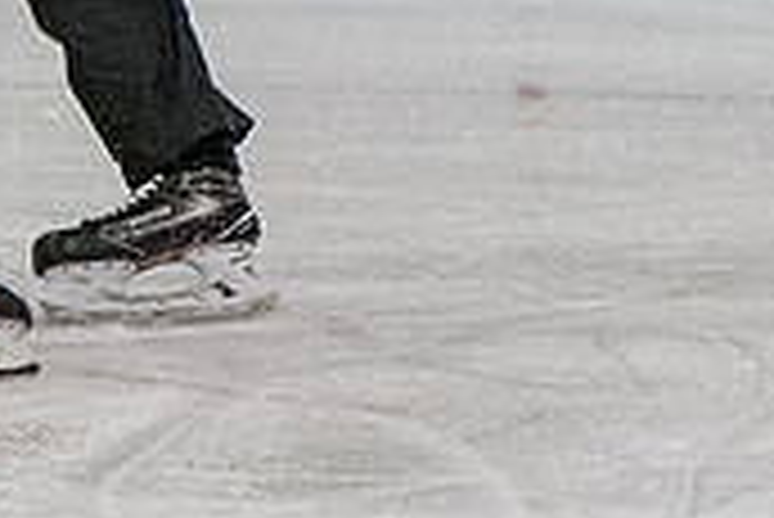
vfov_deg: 1.0
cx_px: -270
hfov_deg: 1.5
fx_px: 28984
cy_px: -374
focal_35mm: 1347
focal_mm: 175
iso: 2500
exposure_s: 1/800
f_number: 3.5
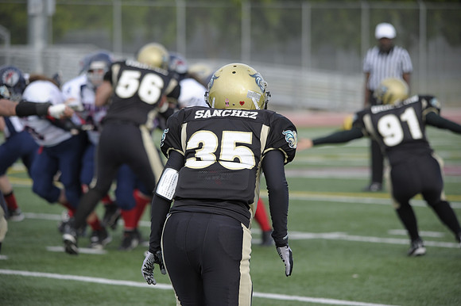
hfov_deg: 8.2
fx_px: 3199
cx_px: 230
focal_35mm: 250
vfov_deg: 5.5
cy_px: 153
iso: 800
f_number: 5.6
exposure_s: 1/1000
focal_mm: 250
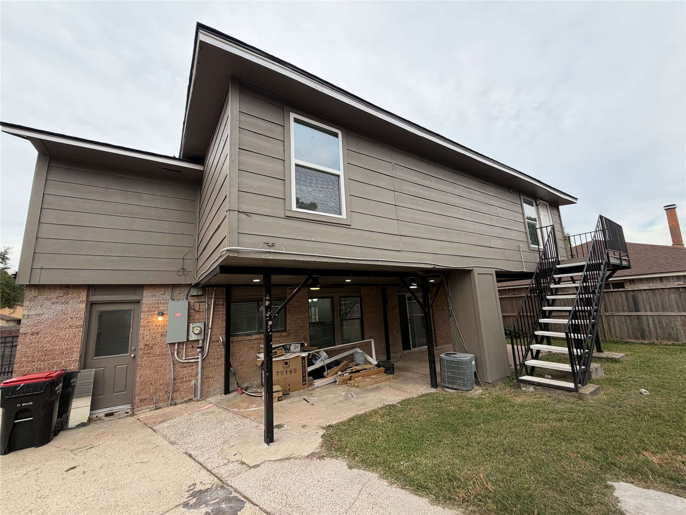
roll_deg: +3.2
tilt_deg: +9.2
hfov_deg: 102.1
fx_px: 277
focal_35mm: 14
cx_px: 343
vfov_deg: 85.7
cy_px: 258
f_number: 2.2
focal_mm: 2.22
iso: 50
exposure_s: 1/316
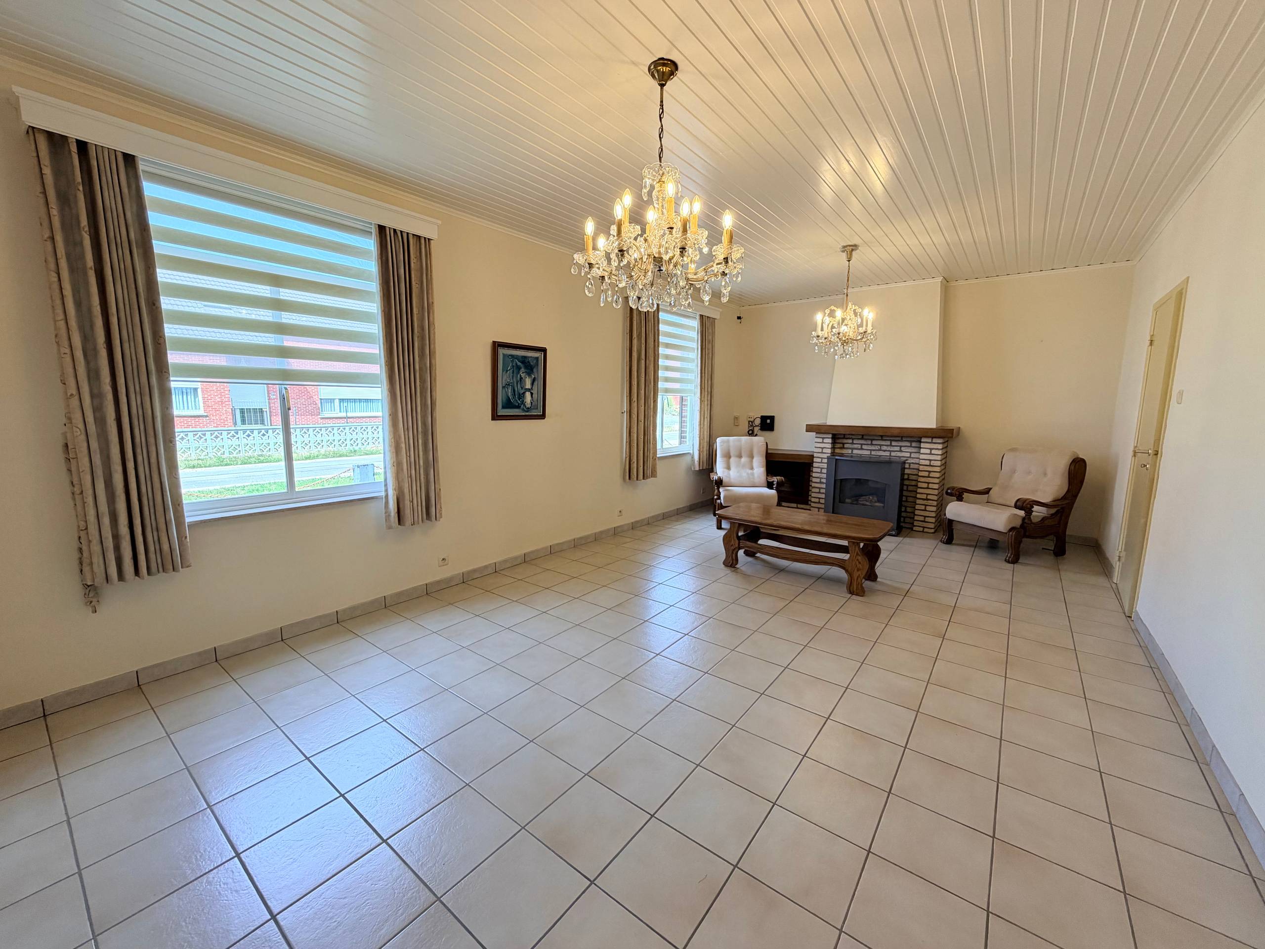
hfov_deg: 102.1
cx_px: 632
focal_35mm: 14
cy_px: 474
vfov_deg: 85.7
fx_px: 512
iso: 64
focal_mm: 2.22
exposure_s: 1/100
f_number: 2.2
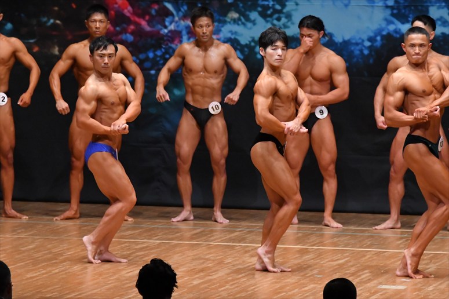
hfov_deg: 7.2
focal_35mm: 285
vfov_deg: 4.8
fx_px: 3553
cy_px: 150
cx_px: 224
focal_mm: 190
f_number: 5.6
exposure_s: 1/400
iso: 6400
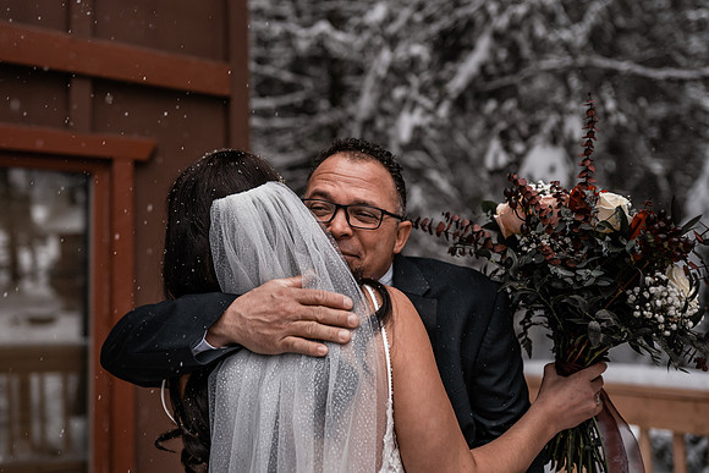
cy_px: 204
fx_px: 785
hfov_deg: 48.5
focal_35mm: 40
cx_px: 305
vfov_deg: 33.5
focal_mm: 35
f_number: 2
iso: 200
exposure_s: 1/400
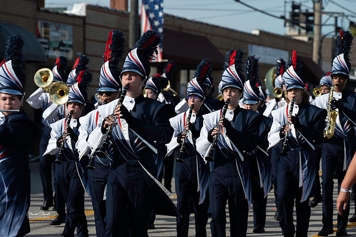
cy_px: 118
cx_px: 178
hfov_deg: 11.9
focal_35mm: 173
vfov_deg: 7.9
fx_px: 1711
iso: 160
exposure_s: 1/640
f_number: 5.6
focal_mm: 165
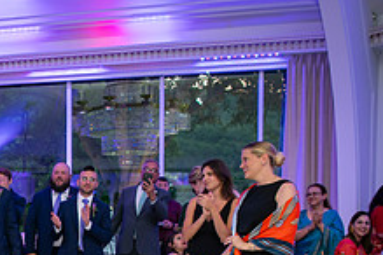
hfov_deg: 25.8
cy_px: 294
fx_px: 755
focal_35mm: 71
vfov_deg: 18.3
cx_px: -62
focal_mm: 24
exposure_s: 1/80
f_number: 4
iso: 800
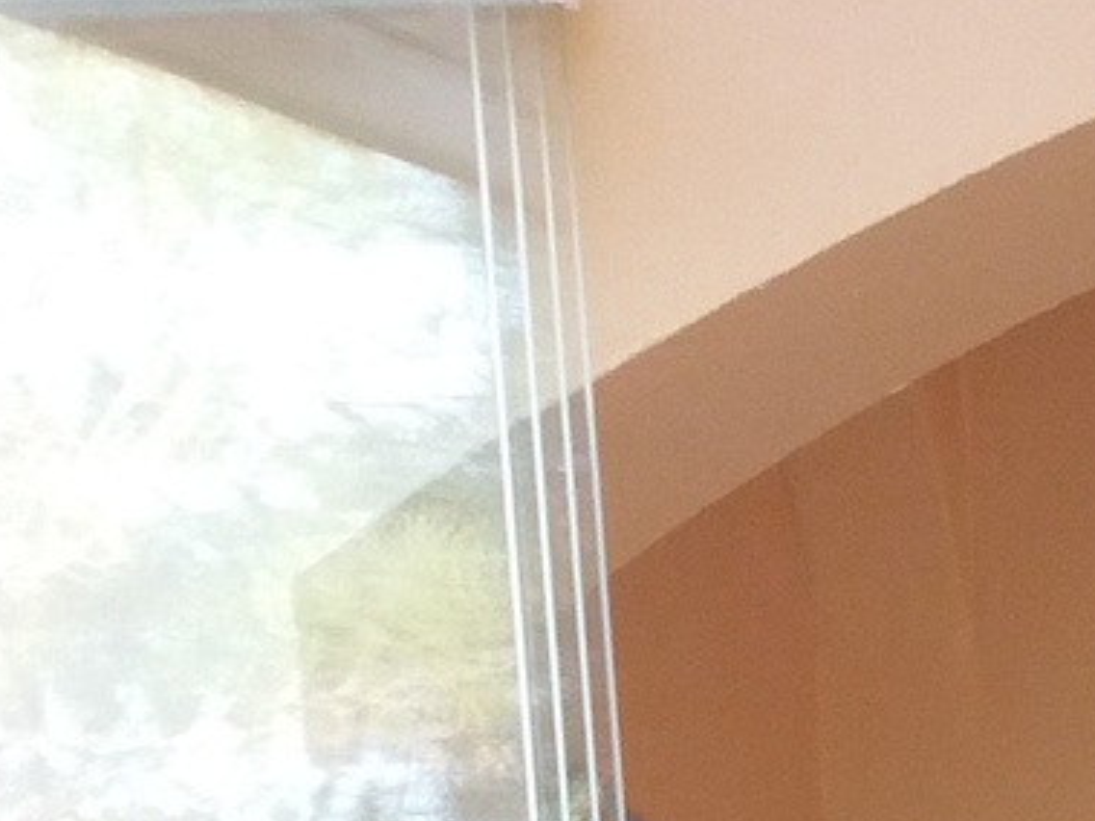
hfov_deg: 11.5
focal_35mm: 142
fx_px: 4490
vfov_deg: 9.6
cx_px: 2618
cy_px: 1732
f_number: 1.9
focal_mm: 3.7
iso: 125
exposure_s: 1/30
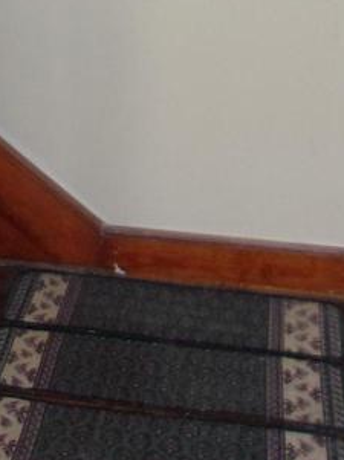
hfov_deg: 14.7
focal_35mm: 92
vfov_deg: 20.2
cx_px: -200
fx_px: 1222
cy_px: -64
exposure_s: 1/34
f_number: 3
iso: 200
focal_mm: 4.9
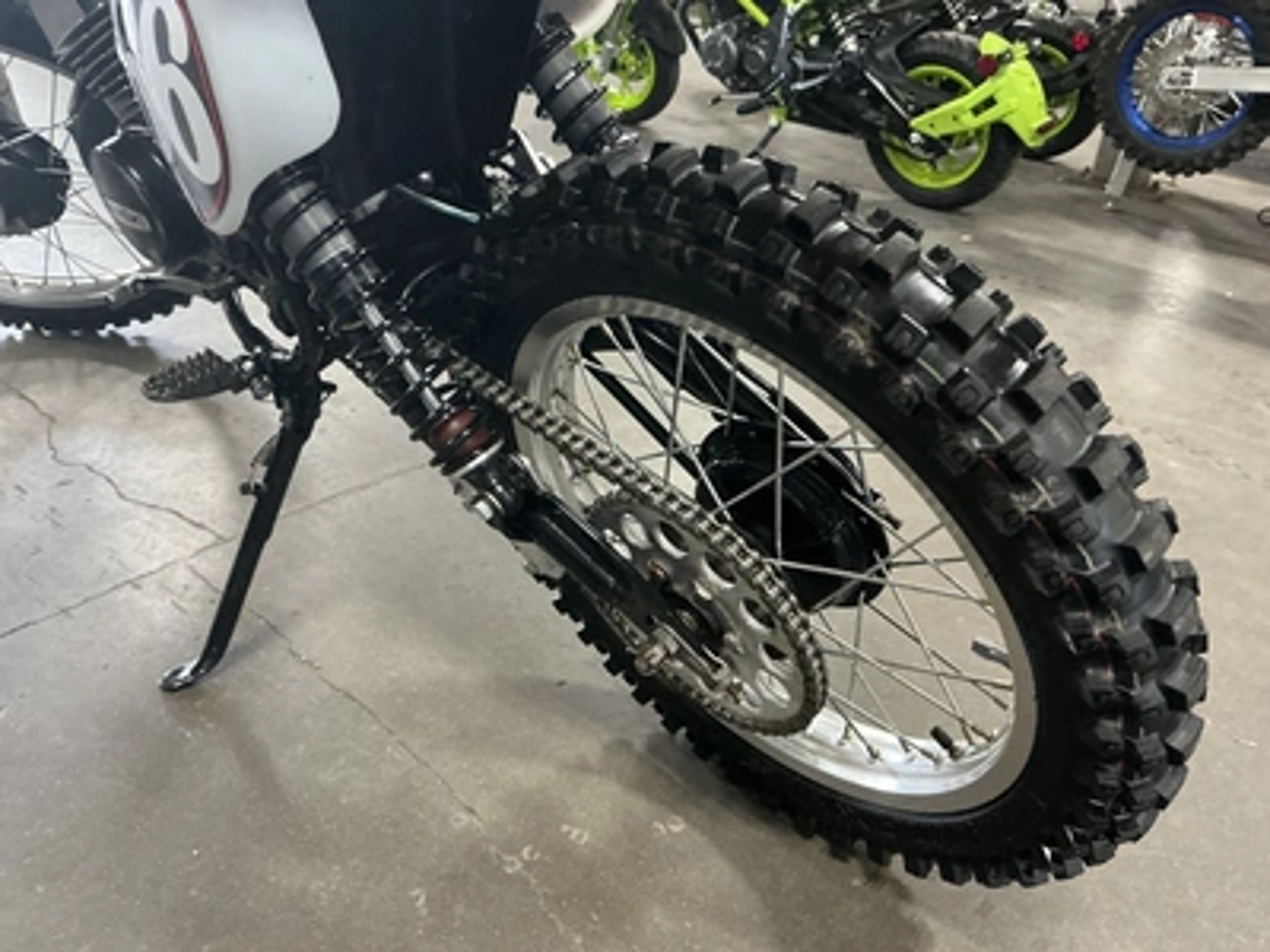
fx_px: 1027
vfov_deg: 49.7
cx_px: 635
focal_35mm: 28
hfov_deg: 63.4
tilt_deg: -29.3
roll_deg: -2.5
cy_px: 476
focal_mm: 3
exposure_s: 1/30
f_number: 1.8
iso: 320
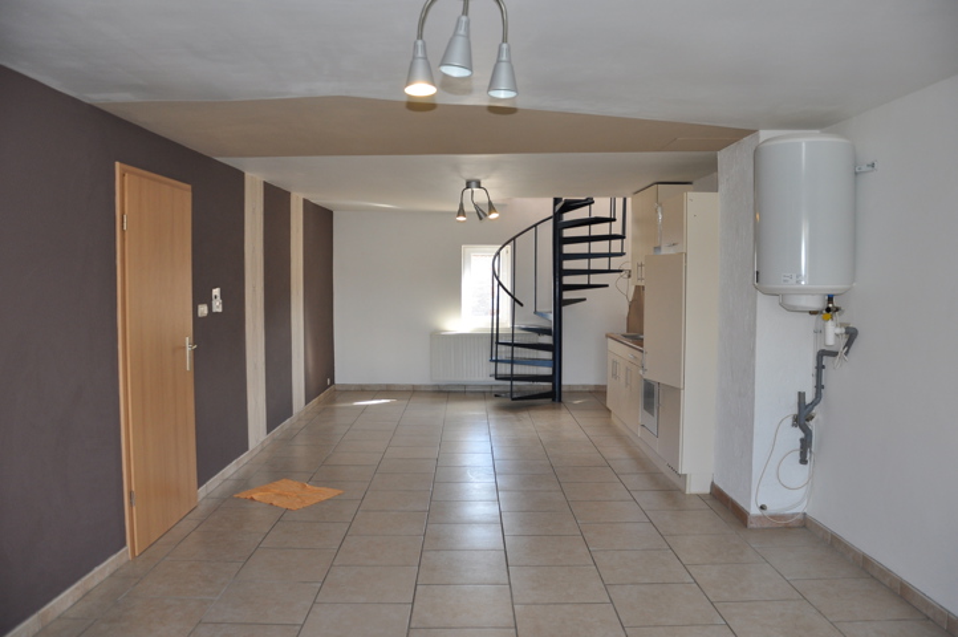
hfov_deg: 67.4
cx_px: 479
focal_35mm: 27
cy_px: 318
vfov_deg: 47.8
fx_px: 718
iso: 400
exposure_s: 1/125
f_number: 3.5
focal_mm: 18
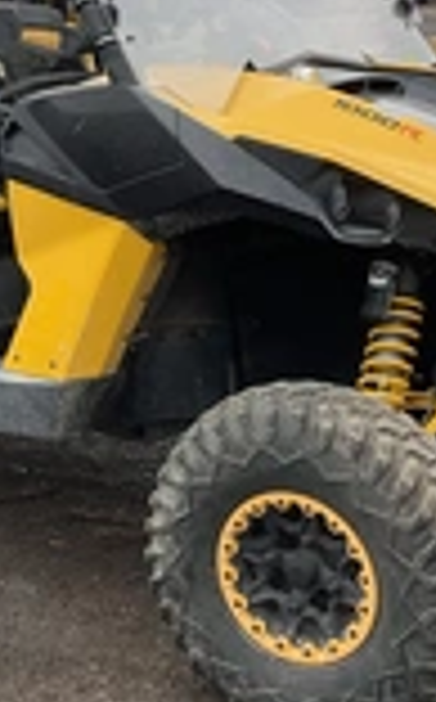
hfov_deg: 16.4
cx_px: 121
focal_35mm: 79
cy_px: 234
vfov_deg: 26.0
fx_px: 1508
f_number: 1.8
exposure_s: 1/1035
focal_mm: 3
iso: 25
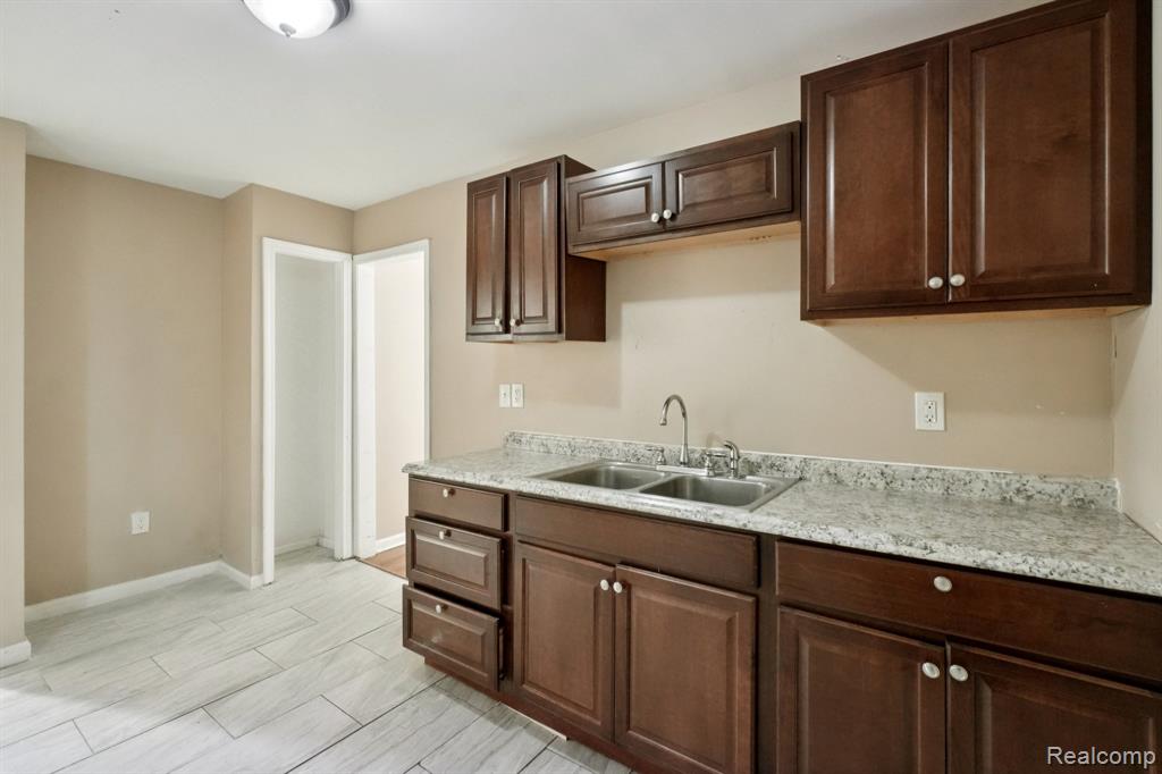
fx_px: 484
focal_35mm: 15
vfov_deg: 77.3
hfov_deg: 100.4
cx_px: 581
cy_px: 387
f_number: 8
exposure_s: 1/30
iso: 6400
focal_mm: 10
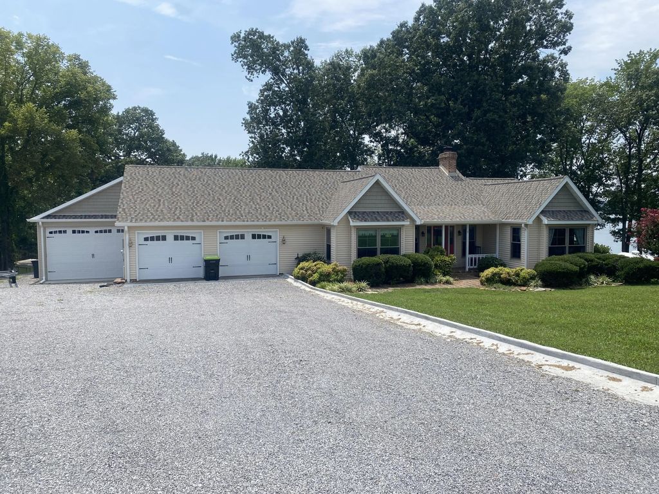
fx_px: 495
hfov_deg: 67.3
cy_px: 247
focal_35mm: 26
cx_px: 330
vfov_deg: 53.1
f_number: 1.8
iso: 32
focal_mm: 4.25
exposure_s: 1/3300
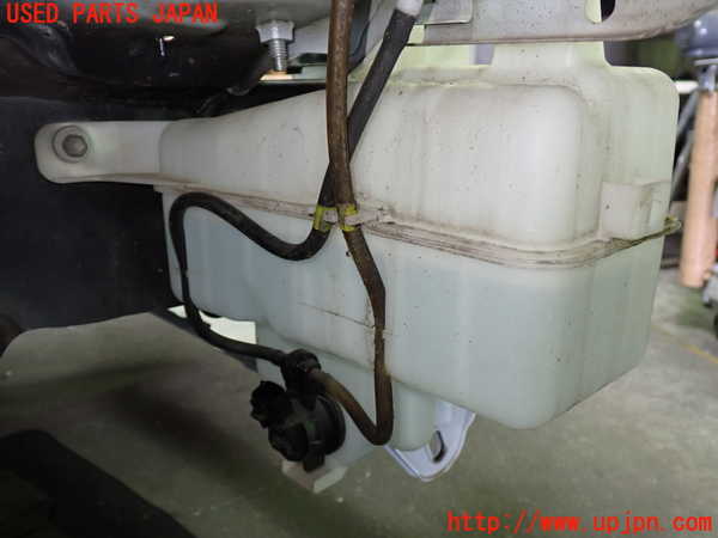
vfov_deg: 44.2
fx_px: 664
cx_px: 359
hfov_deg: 56.8
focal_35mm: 32
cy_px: 269
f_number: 2.4
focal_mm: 5.79
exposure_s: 1/30
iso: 320
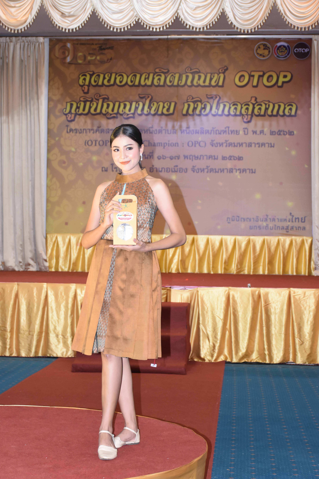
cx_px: 160
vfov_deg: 29.9
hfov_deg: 20.2
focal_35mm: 68
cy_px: 240
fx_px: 897
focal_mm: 45
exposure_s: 1/60
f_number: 4.5
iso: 1250
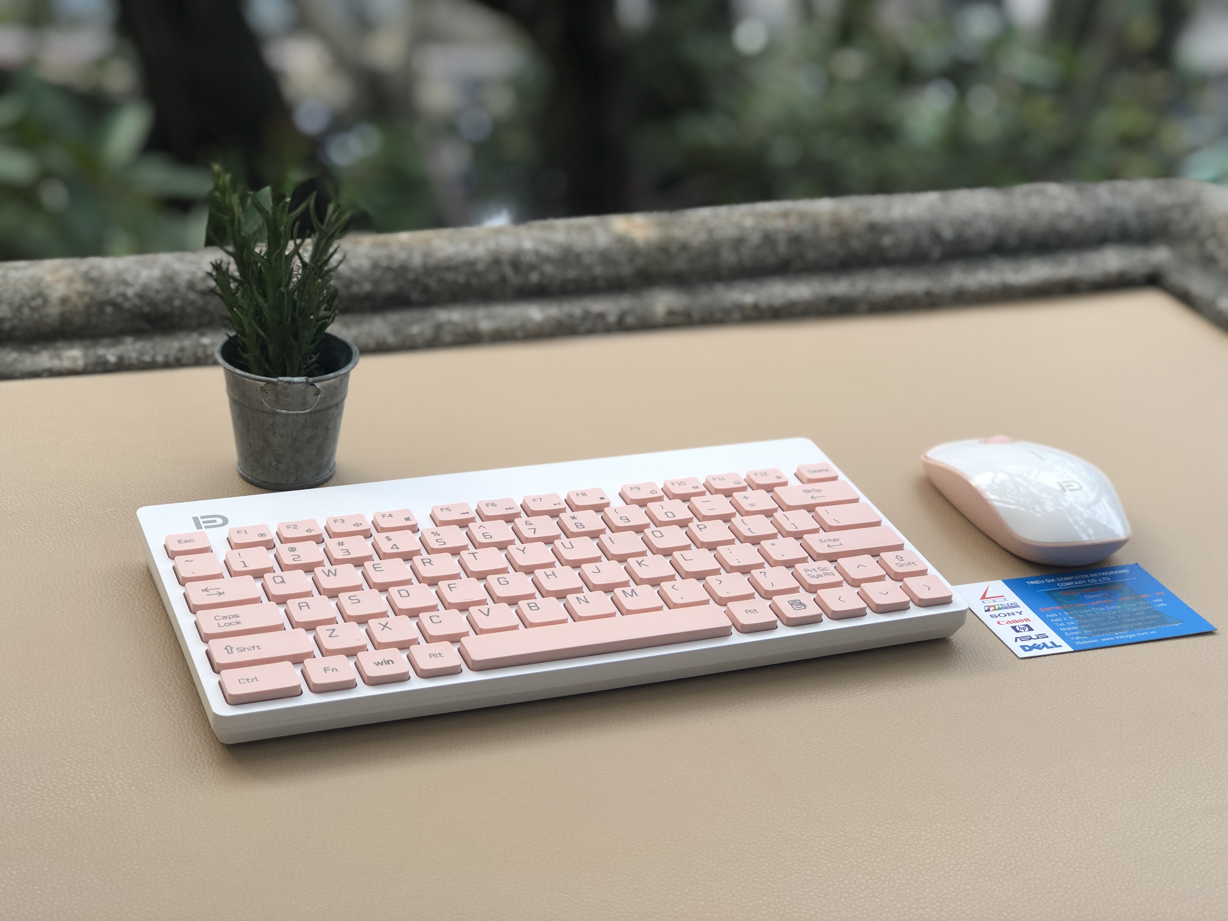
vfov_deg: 25.7
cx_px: 614
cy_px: 460
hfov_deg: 33.8
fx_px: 2022
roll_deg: -5.1
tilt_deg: -25.9
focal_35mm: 57
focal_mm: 6.6
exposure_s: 1/120
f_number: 2.8
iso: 20
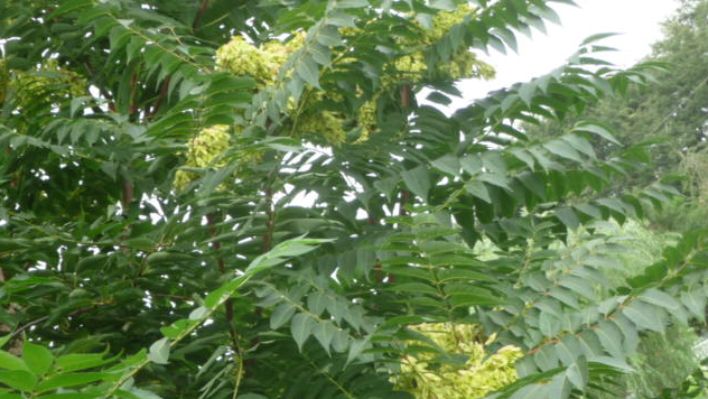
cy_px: 233
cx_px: 355
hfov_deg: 20.0
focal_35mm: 107
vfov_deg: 11.3
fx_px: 2009
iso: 100
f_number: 4.4
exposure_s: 1/100
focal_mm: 9.8
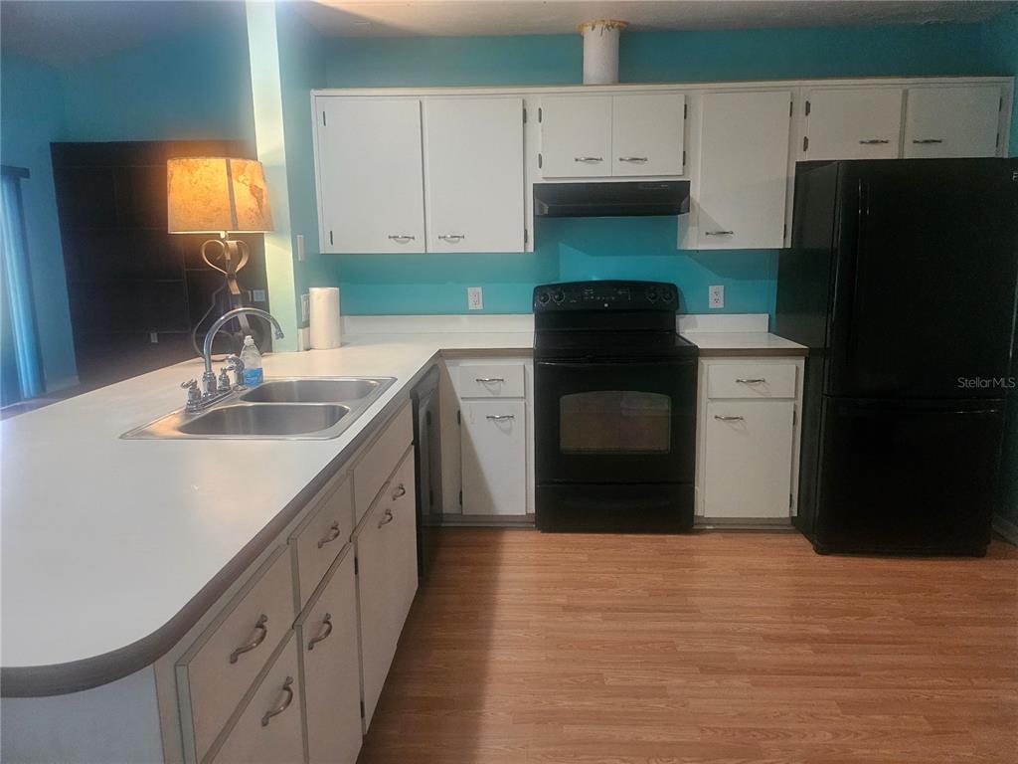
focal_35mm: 24
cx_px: 509
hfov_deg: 71.6
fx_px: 706
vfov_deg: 56.8
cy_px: 382
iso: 800
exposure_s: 1/120
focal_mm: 5
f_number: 1.8
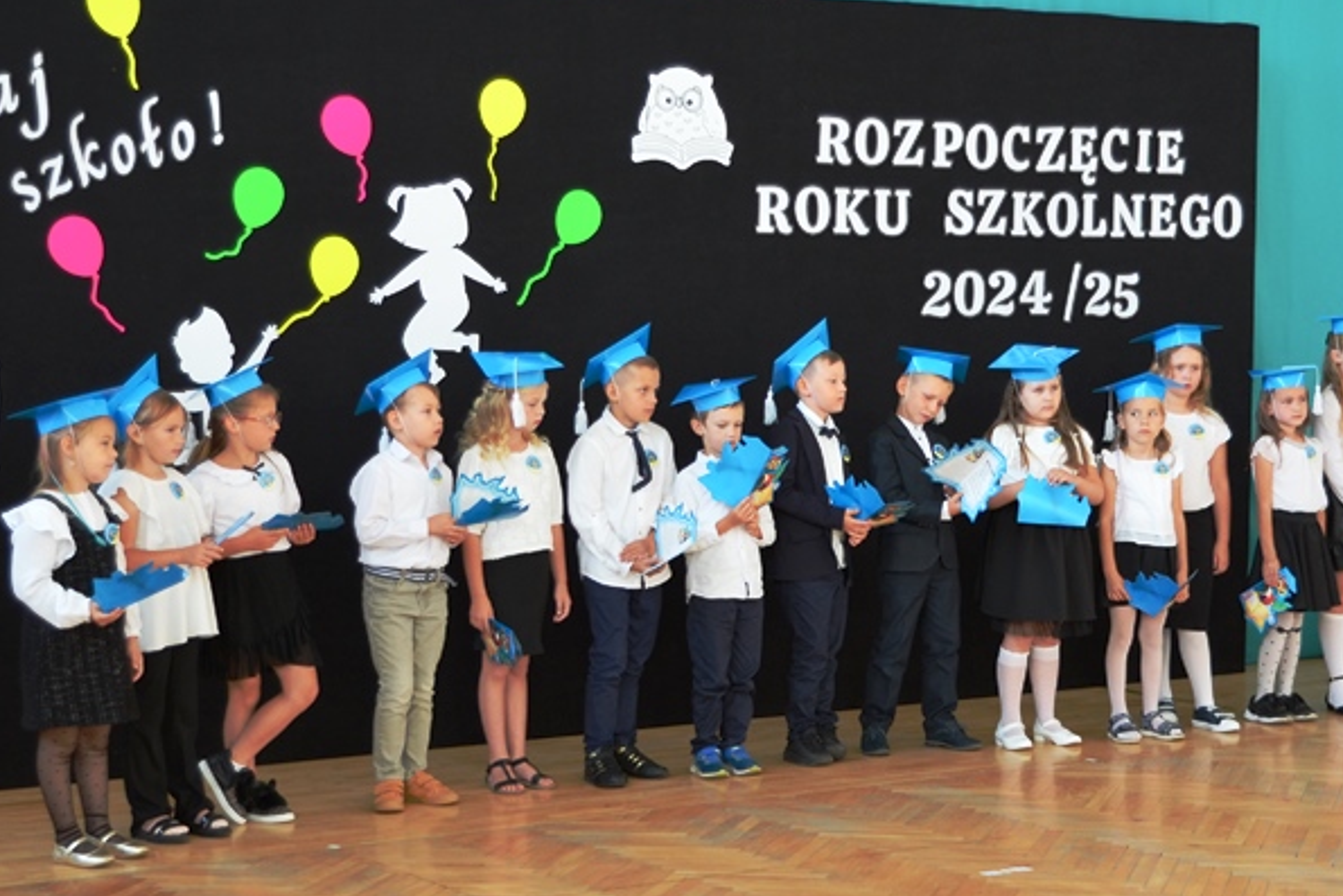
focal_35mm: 80
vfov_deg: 17.1
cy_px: 557
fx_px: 2980
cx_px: 939
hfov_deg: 25.2
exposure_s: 1/100
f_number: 5
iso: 400
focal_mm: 31
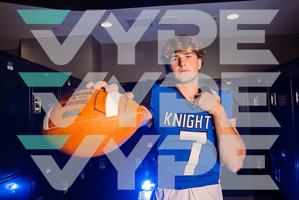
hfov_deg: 61.9
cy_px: 100
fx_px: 249
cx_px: 150
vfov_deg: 43.6
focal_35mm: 30
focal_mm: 30
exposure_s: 1/250
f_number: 4.5
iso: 320
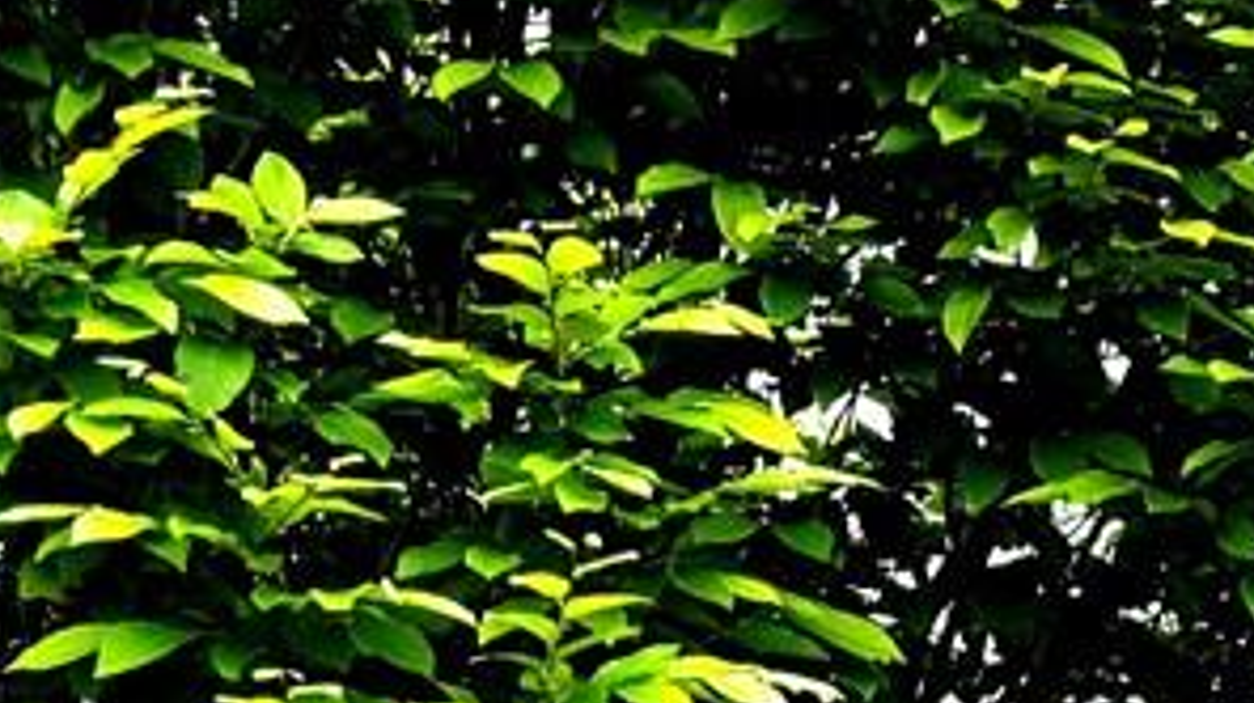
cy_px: 1758
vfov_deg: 5.9
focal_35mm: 196
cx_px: 3304
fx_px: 6513
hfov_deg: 9.4
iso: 50
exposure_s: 1/833
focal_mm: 5.96
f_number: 1.6
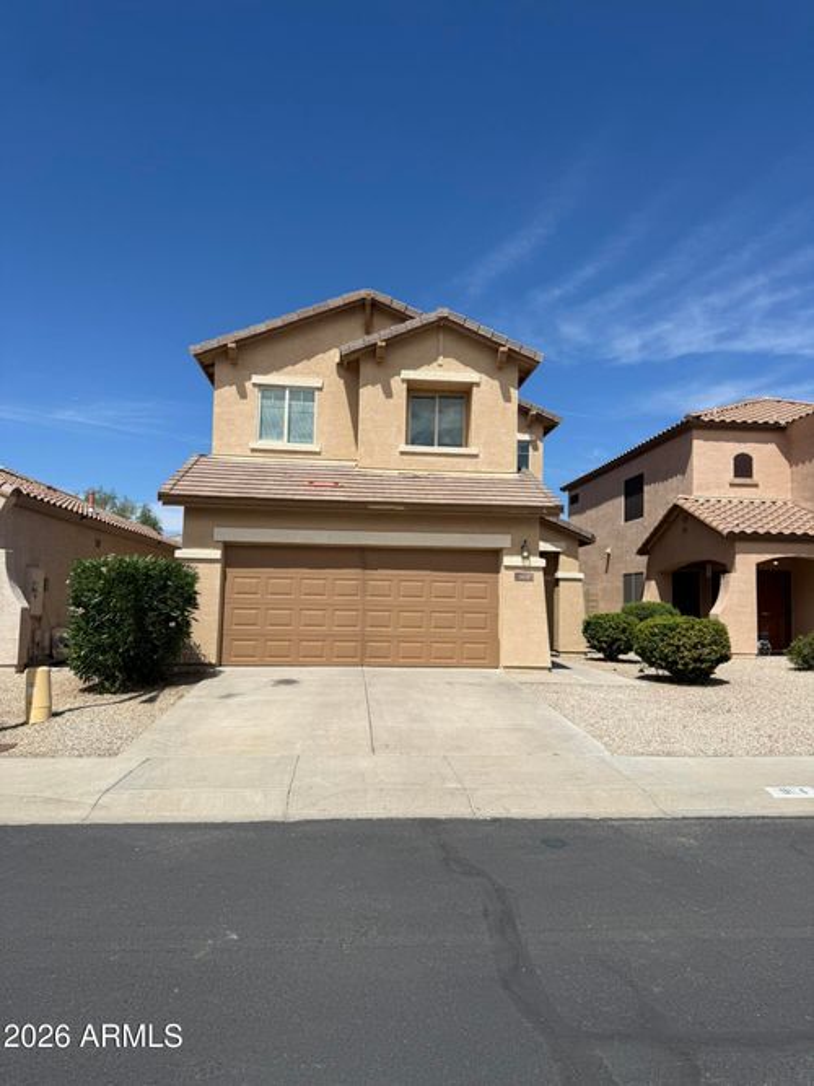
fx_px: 753
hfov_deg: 56.8
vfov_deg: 71.6
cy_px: 543
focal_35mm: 24
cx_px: 407
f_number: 1.78
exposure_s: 1/7353
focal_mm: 6.76
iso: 80
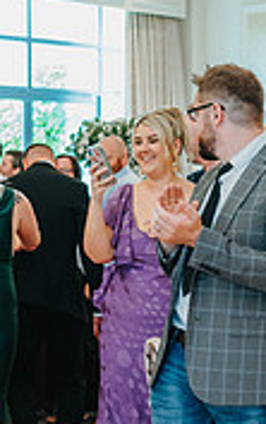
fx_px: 1354
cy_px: 279
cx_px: 72
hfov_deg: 11.2
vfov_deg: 17.8
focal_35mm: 117
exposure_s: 1/125
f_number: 2.8
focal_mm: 35
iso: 1600
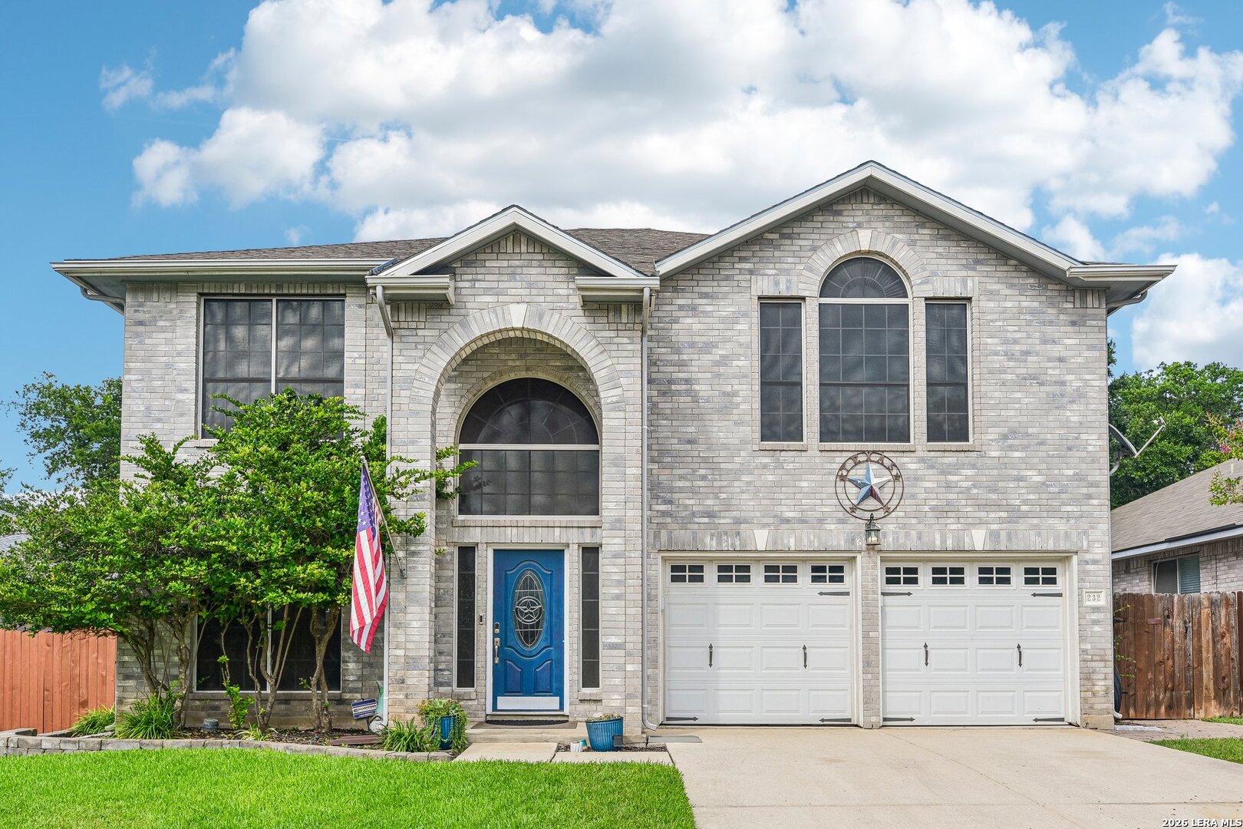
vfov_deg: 47.9
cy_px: 414
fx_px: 932
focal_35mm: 27
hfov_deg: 67.4
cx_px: 622
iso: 400
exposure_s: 1/500
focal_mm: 27
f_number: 8
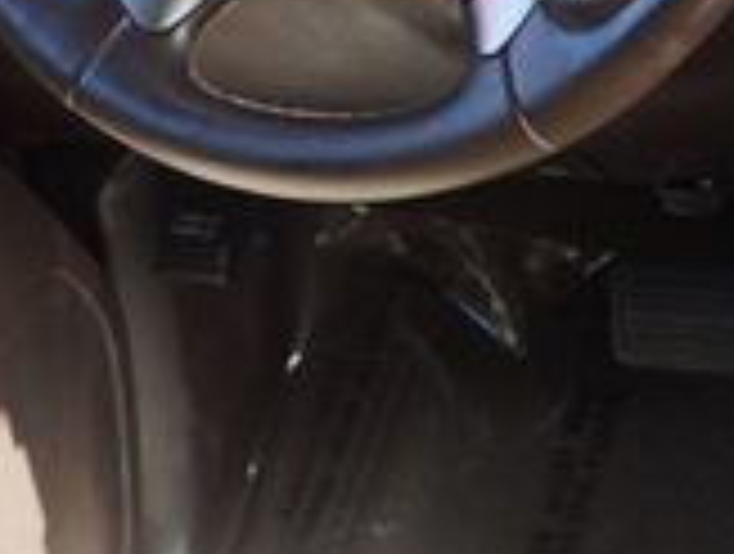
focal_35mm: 130
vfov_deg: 10.9
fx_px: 2760
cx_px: 856
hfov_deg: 14.7
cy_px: -333
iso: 125
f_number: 4.5
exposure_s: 1/60
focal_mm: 23
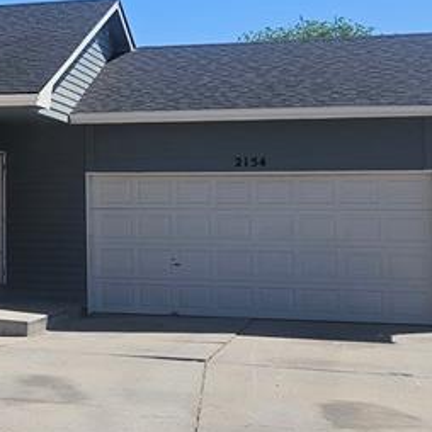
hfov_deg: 20.1
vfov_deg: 20.9
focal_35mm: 82
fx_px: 1158
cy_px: 98
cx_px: -54
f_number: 1.8
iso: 25
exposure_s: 1/2760
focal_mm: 5.4
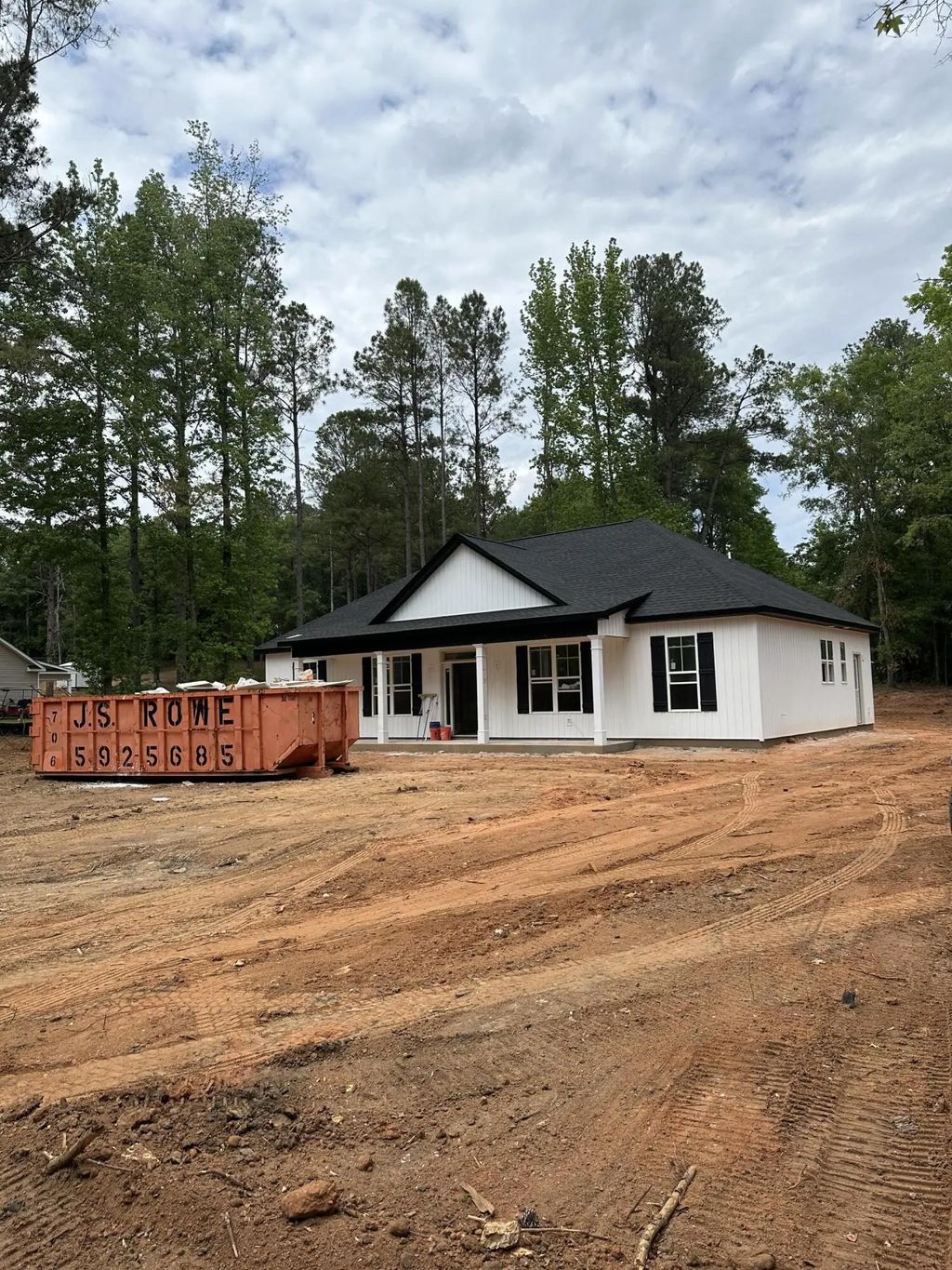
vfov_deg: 71.6
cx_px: 476
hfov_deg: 56.8
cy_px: 635
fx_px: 880
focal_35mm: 24
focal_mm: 6.86
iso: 80
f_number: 1.78
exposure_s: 1/4348
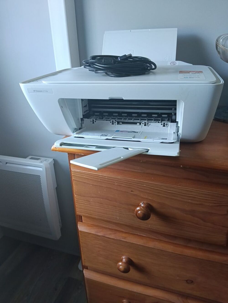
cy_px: 152
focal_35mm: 26
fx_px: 228
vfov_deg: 67.2
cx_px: 114
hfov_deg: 53.2
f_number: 1.8
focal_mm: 3.96
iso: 1269
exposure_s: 1/33.3
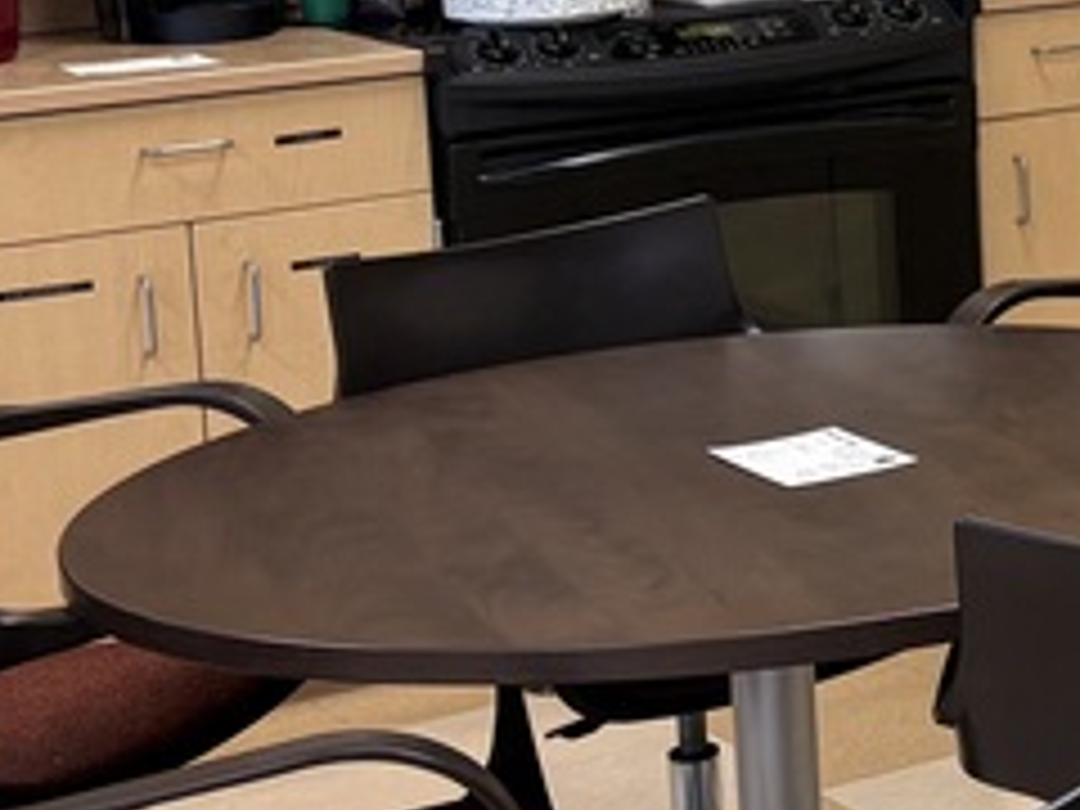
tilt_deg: -7.1
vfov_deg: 13.2
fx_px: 3463
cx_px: 2034
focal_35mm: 111
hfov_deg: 15.0
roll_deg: +0.6
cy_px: 14
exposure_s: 1/120
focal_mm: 5.96
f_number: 1.6
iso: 100
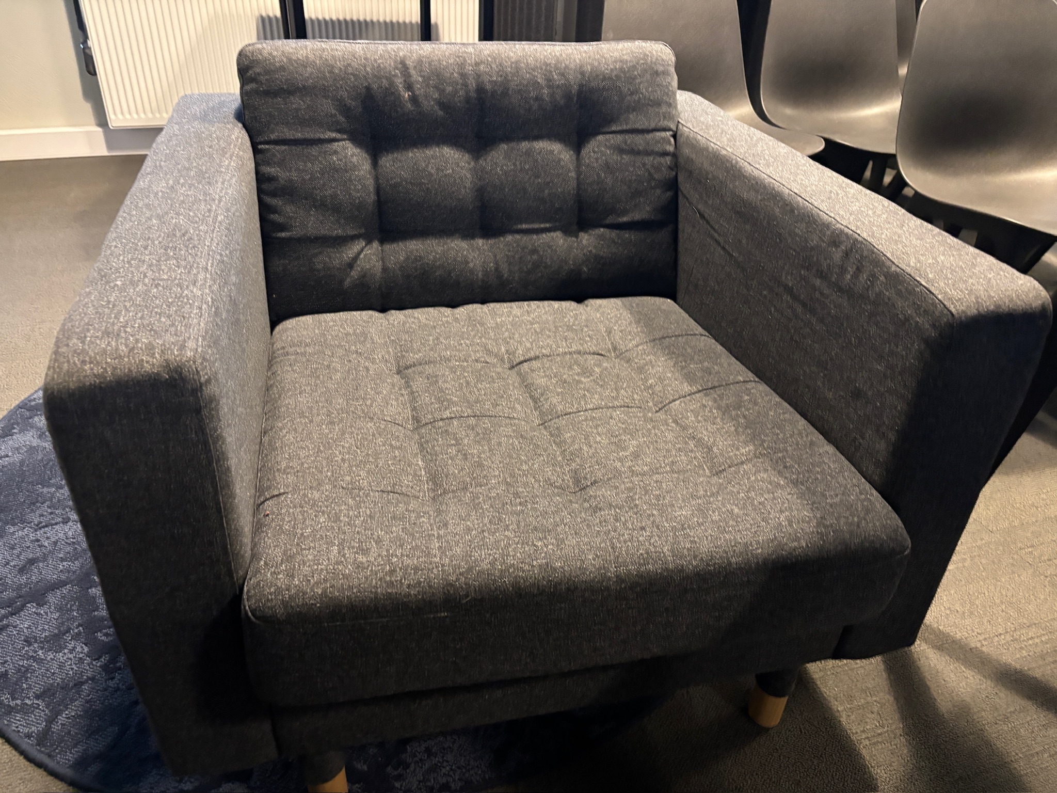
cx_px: 528
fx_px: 794
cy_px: 396
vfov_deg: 53.1
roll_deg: -3.3
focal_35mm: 26
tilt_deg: -31.3
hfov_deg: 67.3
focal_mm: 5.96
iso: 640
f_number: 1.6
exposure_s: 1/25
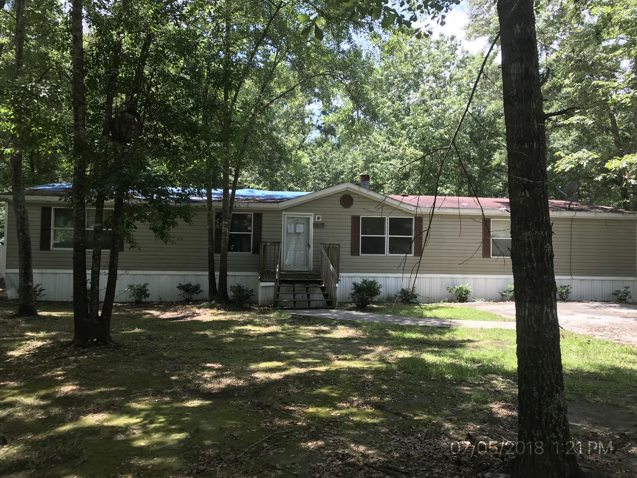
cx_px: 318
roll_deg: -0.9
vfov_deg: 49.7
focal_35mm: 28
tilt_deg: +2.5
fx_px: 515
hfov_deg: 63.4
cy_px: 239
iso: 20
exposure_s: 1/359
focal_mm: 3.99
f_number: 1.8
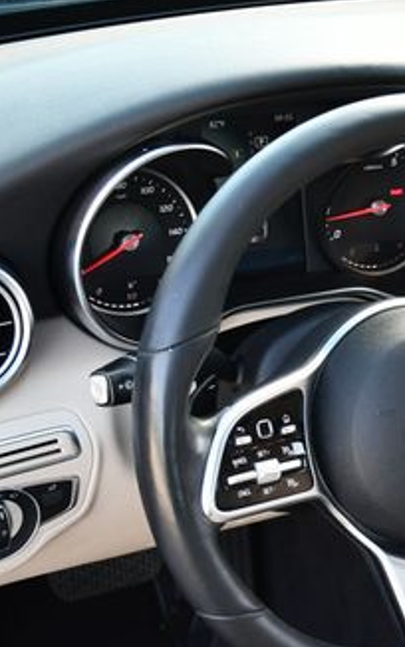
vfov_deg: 25.7
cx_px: 474
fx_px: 1412
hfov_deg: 15.8
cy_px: 411
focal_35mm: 80
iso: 560
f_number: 3.8
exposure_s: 1/250
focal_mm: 20
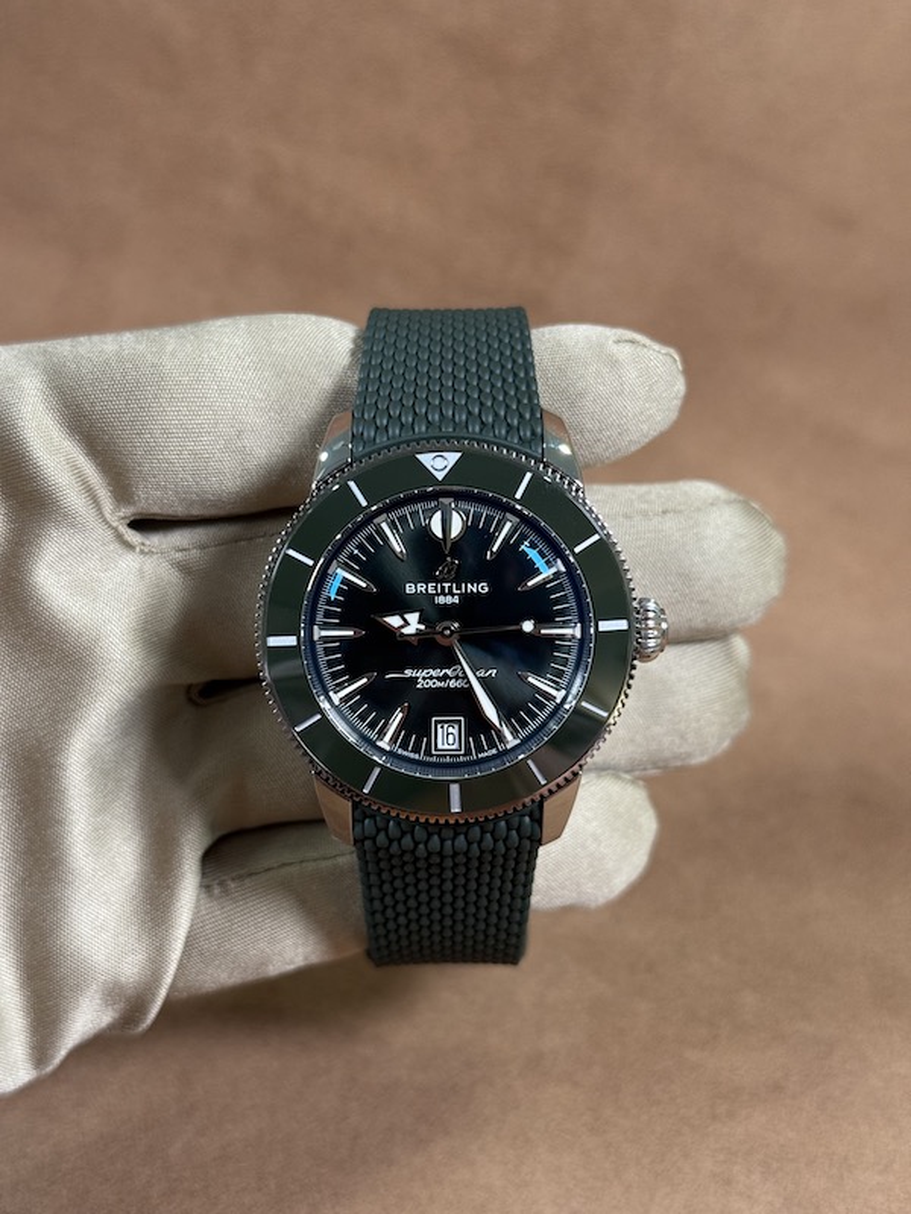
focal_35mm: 48
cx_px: 456
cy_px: 607
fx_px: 1684
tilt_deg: -26.3
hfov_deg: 30.3
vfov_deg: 39.7
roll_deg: -1.6
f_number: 1.78
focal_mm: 6.76
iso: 125
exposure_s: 1/54
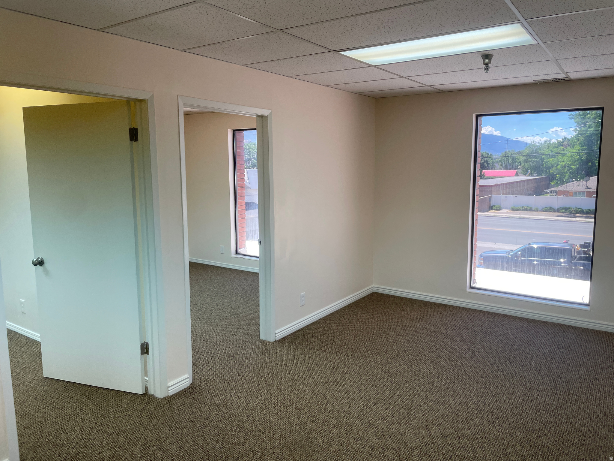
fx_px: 461
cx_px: 307
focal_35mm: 26
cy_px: 230
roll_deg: +0.7
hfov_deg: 67.3
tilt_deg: -7.6
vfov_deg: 53.1
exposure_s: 1/120
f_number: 1.6
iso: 32
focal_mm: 4.2
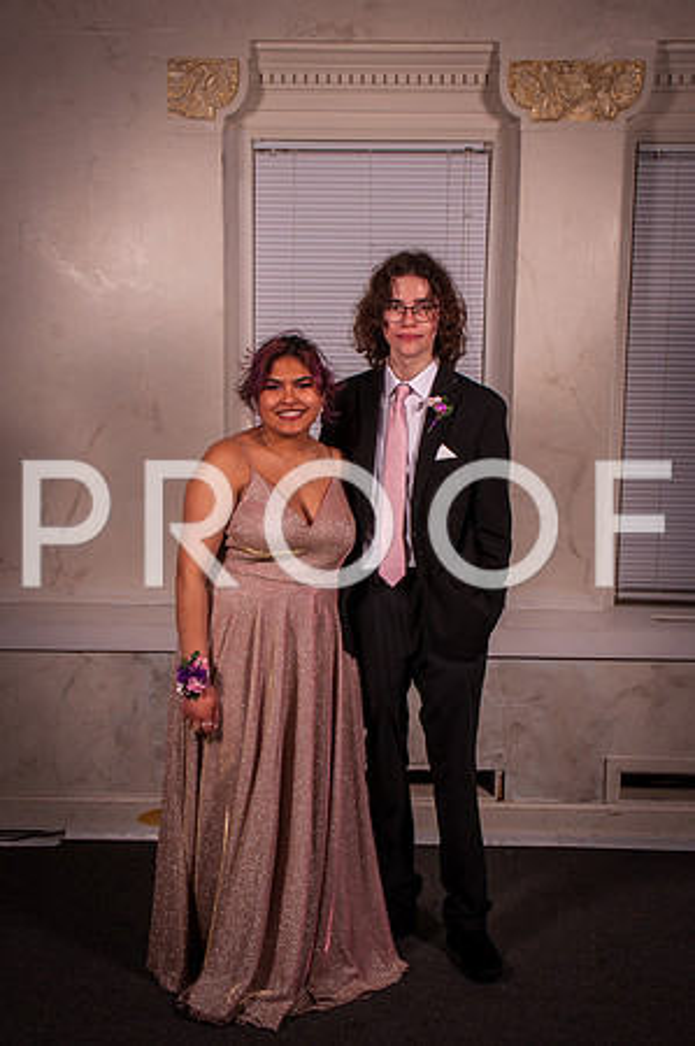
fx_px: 1393
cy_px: 523
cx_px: 348
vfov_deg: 41.2
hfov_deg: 28.0
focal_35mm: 48
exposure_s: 1/125
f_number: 14
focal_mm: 32
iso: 200
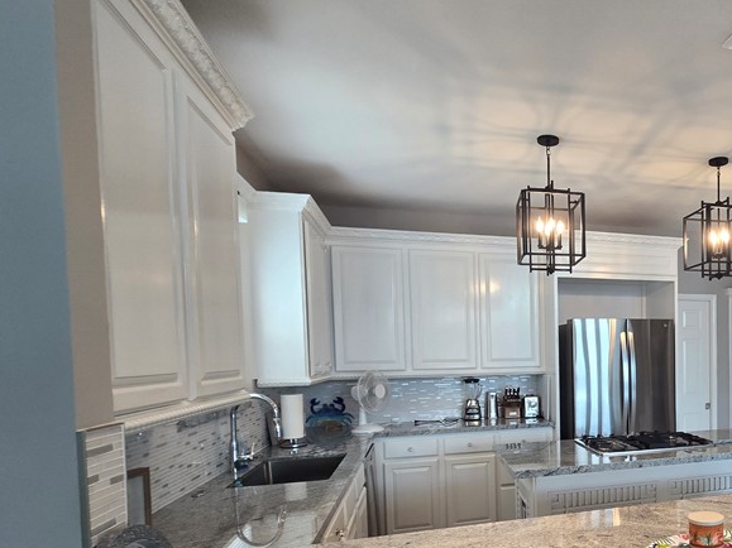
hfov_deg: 65.2
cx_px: 614
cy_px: 365
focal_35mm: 23
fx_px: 486
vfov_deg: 57.6
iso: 100
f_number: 2.2
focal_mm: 2.2
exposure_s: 1/60
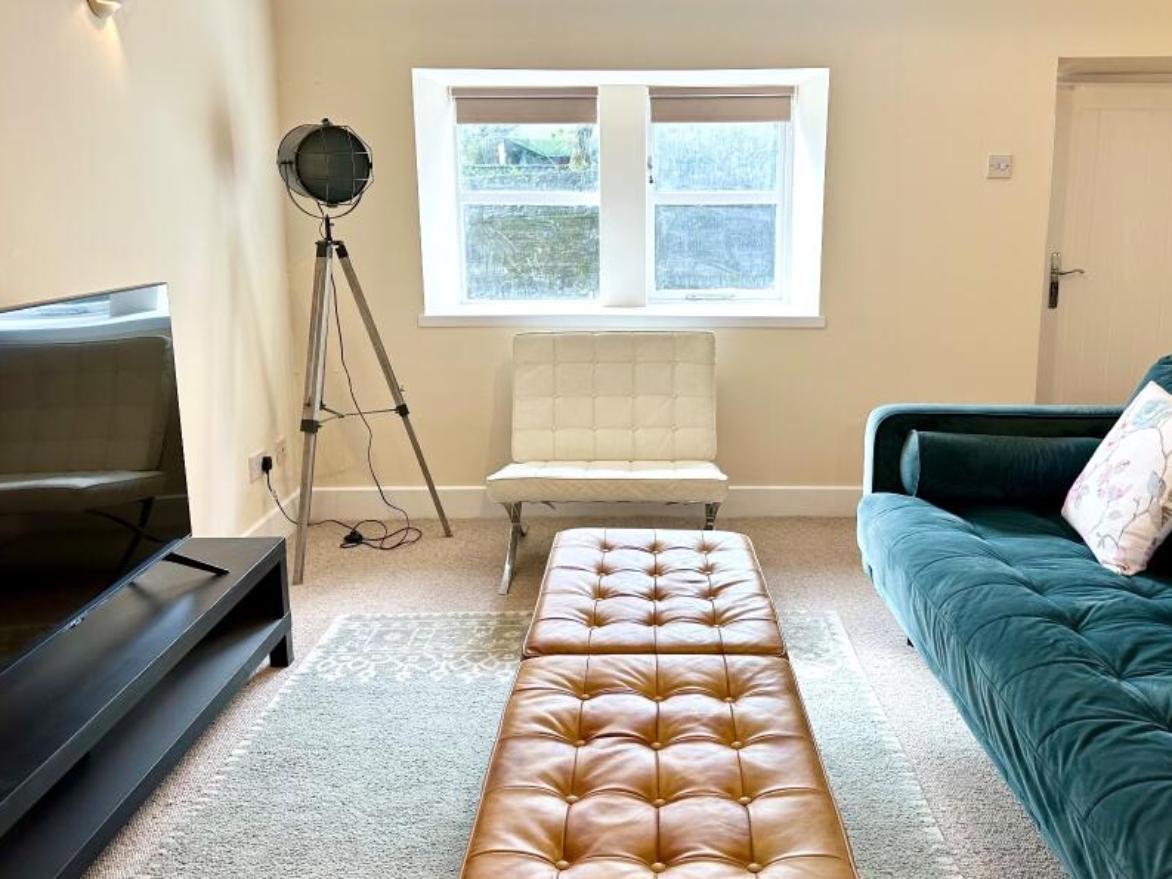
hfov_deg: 58.2
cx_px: 646
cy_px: 411
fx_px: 1050
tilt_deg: -10.7
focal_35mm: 31
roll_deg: -0.2
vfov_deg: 45.4
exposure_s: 1/100
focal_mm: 6.86
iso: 80
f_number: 1.78
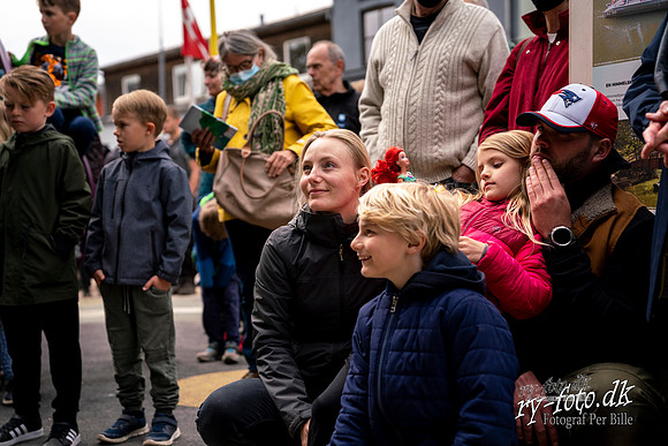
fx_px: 1021
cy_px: 223
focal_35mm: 55
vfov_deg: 24.6
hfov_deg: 36.2
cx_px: 334
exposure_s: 1/2500
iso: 400
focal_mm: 55
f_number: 2.8
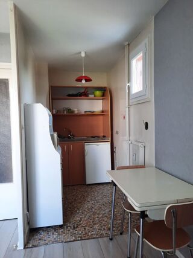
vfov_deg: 69.4
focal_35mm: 25
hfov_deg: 54.9
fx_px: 186
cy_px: 129
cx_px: 96
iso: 160
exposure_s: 1/60
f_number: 2
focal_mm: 4.6
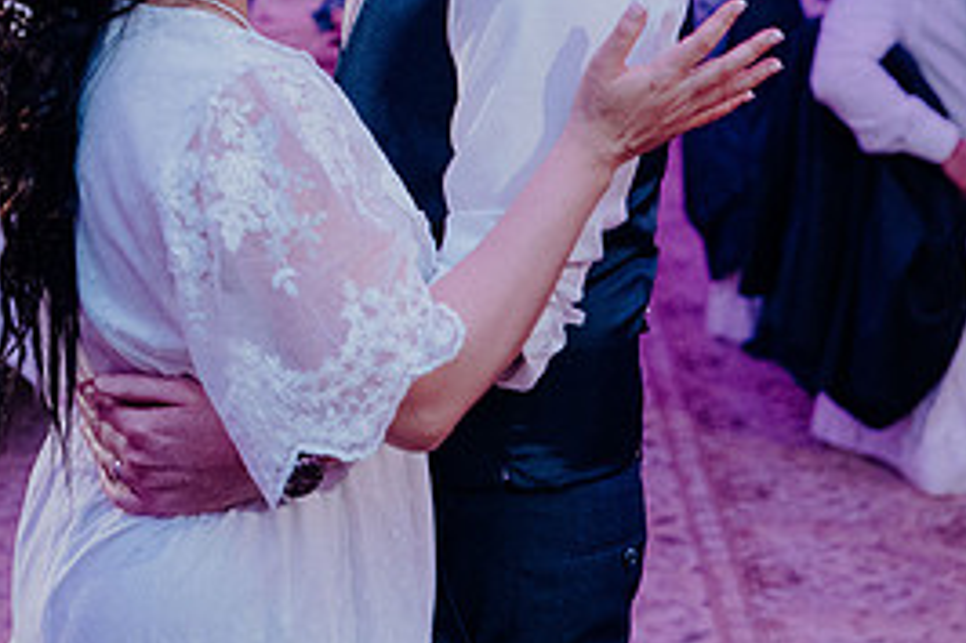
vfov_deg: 12.7
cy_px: 82
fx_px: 2869
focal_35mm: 107
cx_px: 309
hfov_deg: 19.0
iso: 3200
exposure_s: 1/160
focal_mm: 49
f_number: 3.5
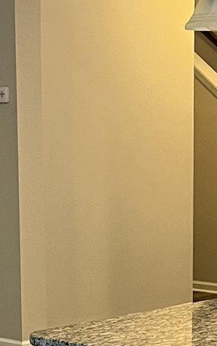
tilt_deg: -10.2
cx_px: 128
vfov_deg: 14.8
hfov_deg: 9.4
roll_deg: +0.2
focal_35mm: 139
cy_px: 329
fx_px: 1314
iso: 250
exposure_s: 1/60
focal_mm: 5.1
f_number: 1.6
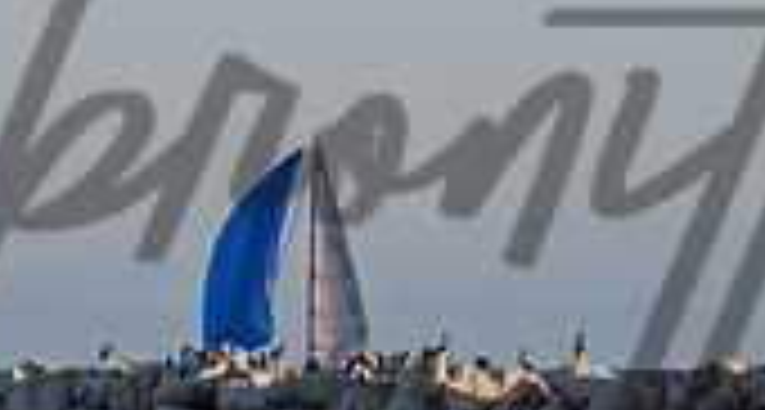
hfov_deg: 3.3
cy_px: -201
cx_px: 51
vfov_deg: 1.8
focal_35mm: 662
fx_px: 13275
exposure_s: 1/800
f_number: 6.3
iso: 320
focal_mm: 150
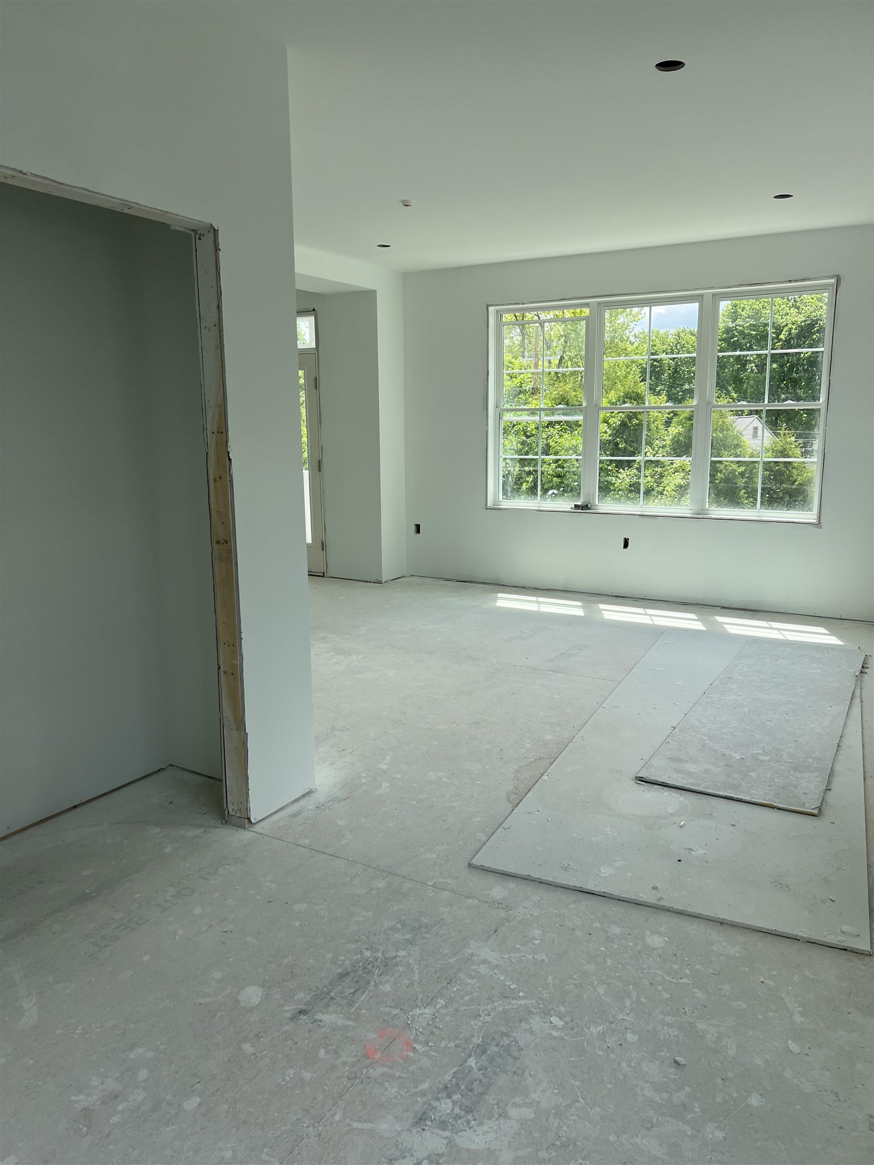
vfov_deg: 67.3
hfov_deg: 53.1
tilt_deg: -7.3
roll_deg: +1.0
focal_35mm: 26
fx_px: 875
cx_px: 437
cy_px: 582
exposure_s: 1/880
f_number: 1.5
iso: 50
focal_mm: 5.7
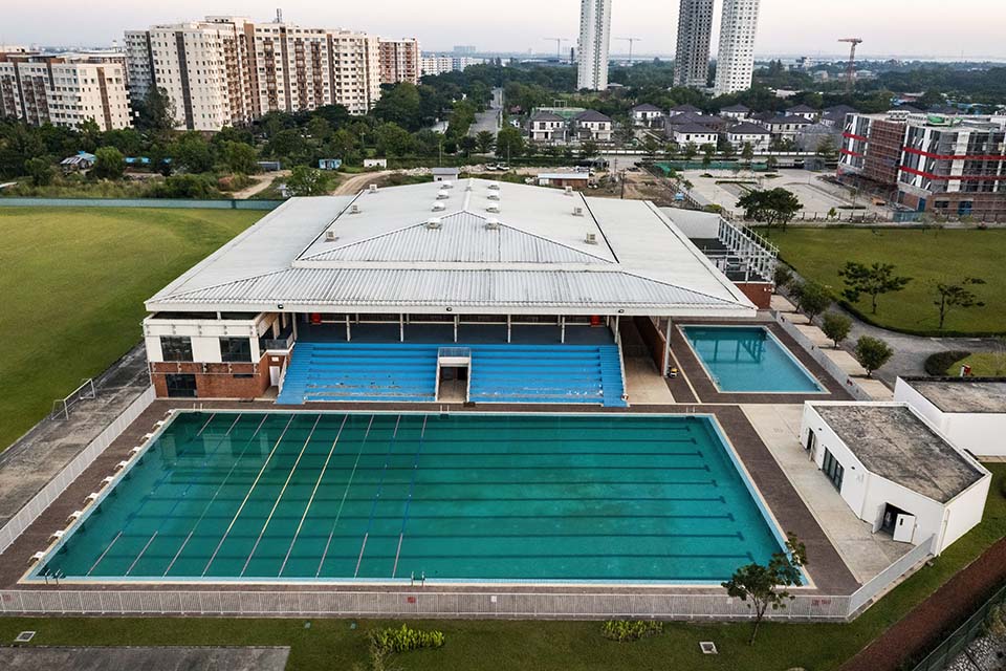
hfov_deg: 65.5
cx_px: 503
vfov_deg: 46.4
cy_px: 336
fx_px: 782
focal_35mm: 28
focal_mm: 10.26
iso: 1600
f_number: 7.1
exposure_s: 1/120
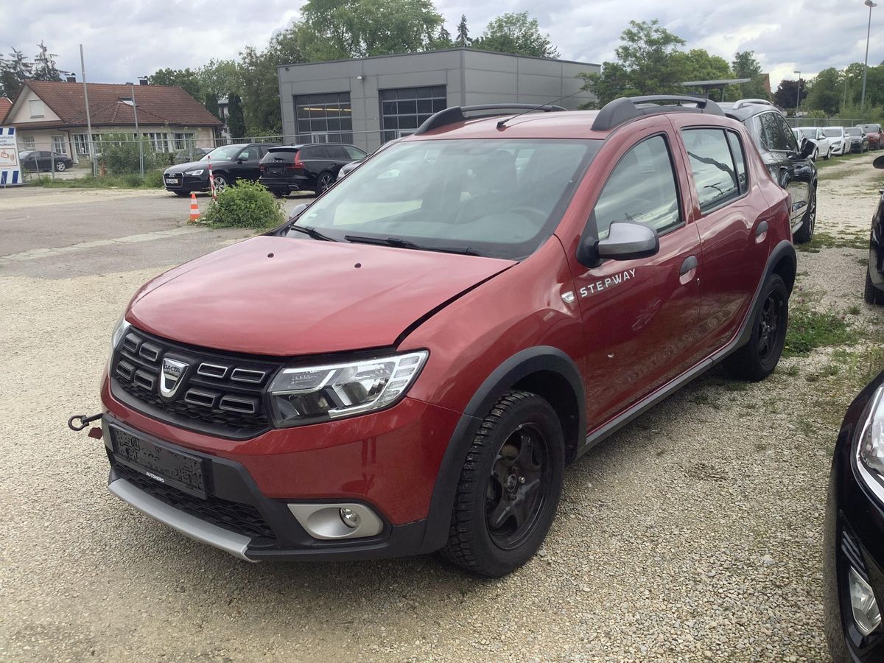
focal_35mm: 31
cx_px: 442
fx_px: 792
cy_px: 332
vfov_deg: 45.4
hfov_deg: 58.4
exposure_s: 1/390
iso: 25
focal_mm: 3.3
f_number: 2.4
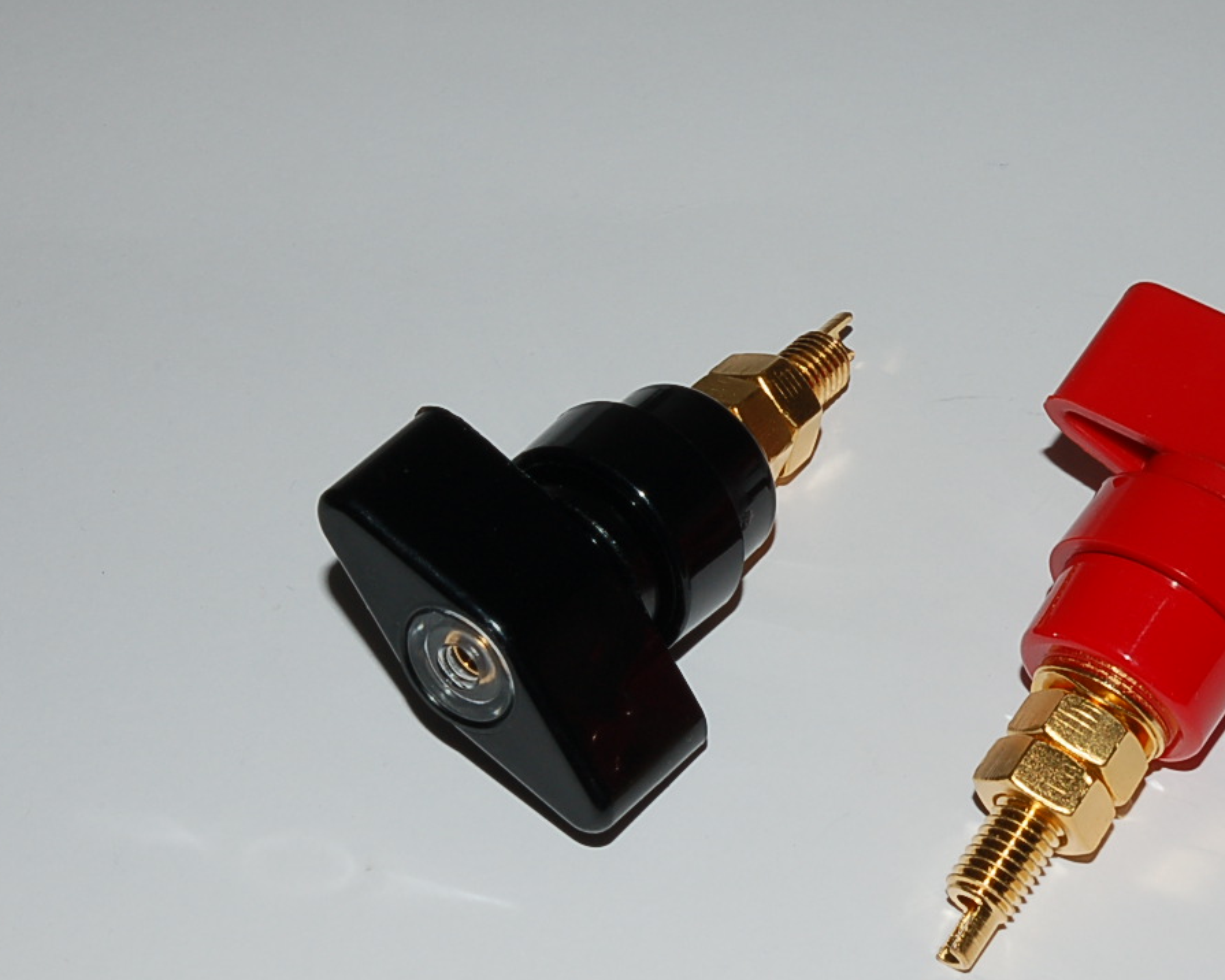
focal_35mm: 104
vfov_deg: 14.8
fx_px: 3771
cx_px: 834
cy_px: 593
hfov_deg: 18.4
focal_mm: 44
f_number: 22
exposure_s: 1/60
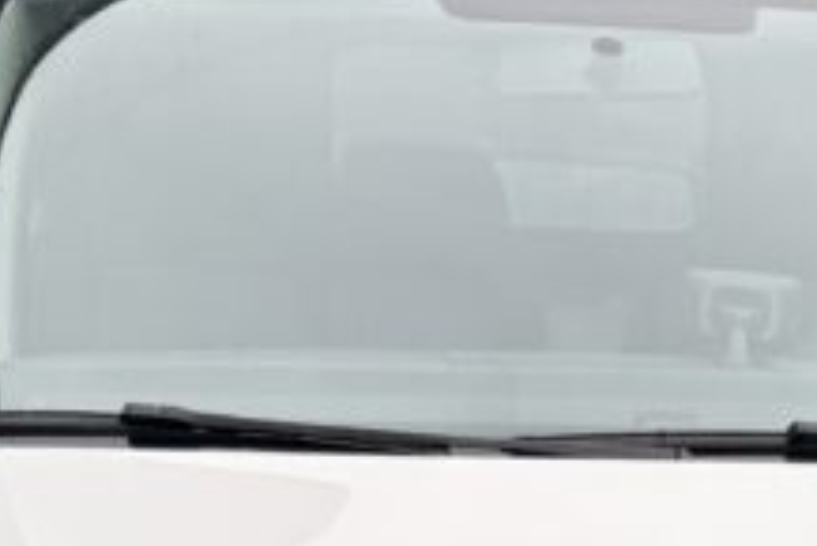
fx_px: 2089
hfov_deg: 21.4
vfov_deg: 13.9
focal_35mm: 92
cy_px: 840
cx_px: 802
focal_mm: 6.76
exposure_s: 1/404
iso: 80
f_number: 1.78
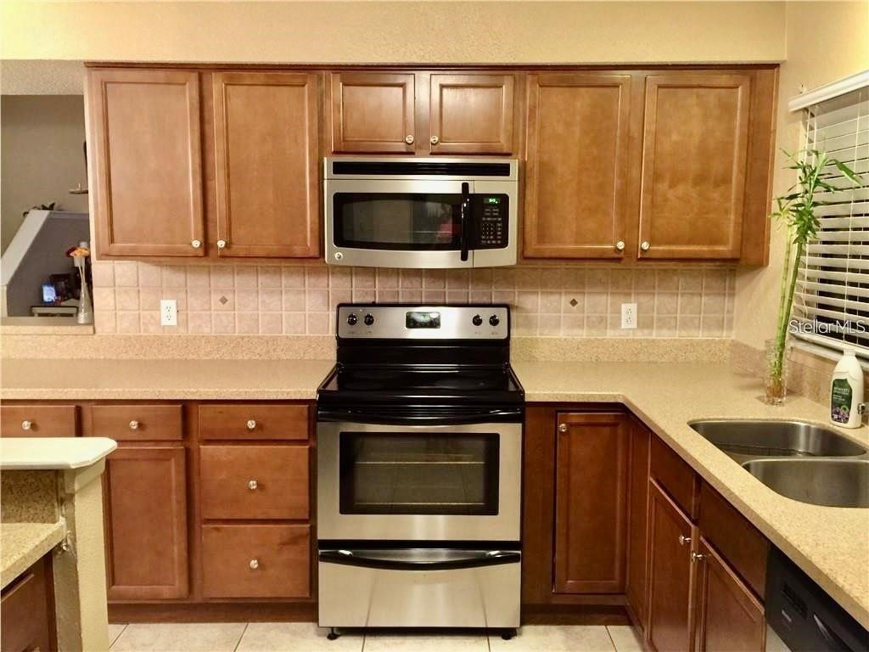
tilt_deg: -6.6
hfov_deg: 61.7
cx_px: 434
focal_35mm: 29
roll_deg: -1.1
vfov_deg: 48.2
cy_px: 326
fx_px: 728
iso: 80
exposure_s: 1/4
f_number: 2.2
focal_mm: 4.15
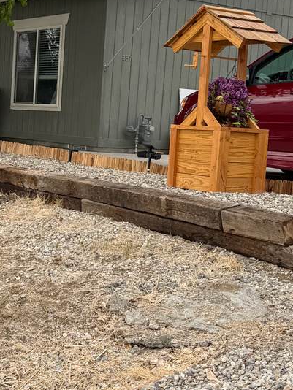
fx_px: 778
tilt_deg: -3.7
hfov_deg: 20.9
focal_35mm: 69
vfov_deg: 28.1
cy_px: 177
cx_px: 33
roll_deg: -4.0
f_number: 1.78
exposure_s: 1/1156
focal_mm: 6.76
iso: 80
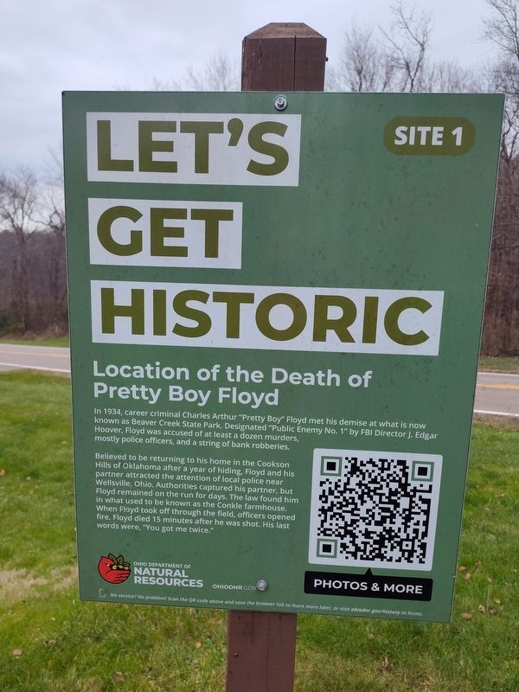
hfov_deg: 58.9
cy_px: 346
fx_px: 460
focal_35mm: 23
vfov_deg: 73.9
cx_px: 260
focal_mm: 5.56
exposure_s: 1/252
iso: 100
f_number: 1.8
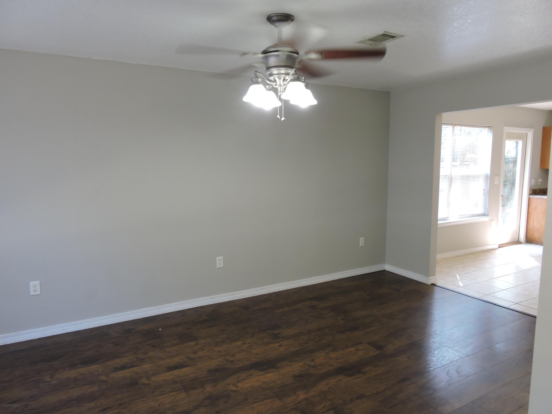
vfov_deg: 56.8
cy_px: 207
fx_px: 383
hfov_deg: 71.6
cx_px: 276
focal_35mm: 24
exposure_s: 1/30
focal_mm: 4.3
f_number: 3.3
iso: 220
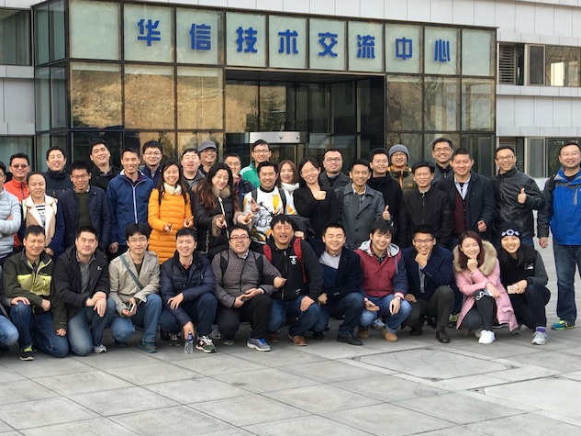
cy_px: 222
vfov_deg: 26.6
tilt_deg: -2.4
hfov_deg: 33.7
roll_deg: +0.2
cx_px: 96
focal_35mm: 55
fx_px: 923
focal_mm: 4.15
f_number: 2.2
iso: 25
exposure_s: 1/100
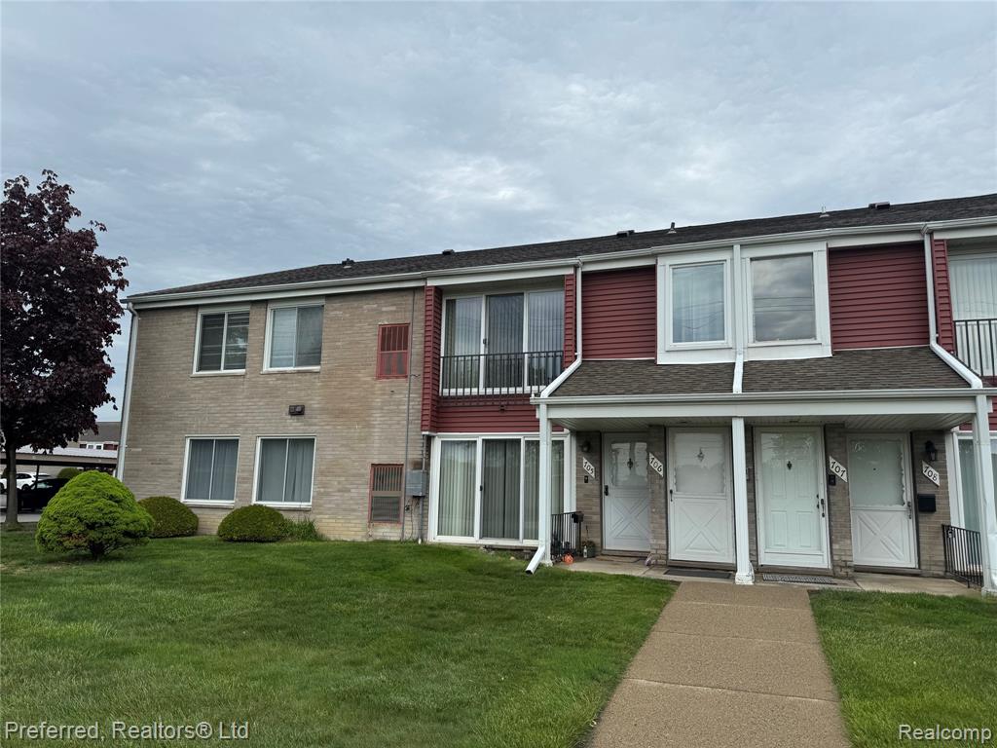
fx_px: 691
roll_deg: -1.6
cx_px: 498
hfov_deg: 71.6
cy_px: 374
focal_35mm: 24
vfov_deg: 56.8
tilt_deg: +9.5
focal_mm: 6.76
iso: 80
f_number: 1.78
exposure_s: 1/3802
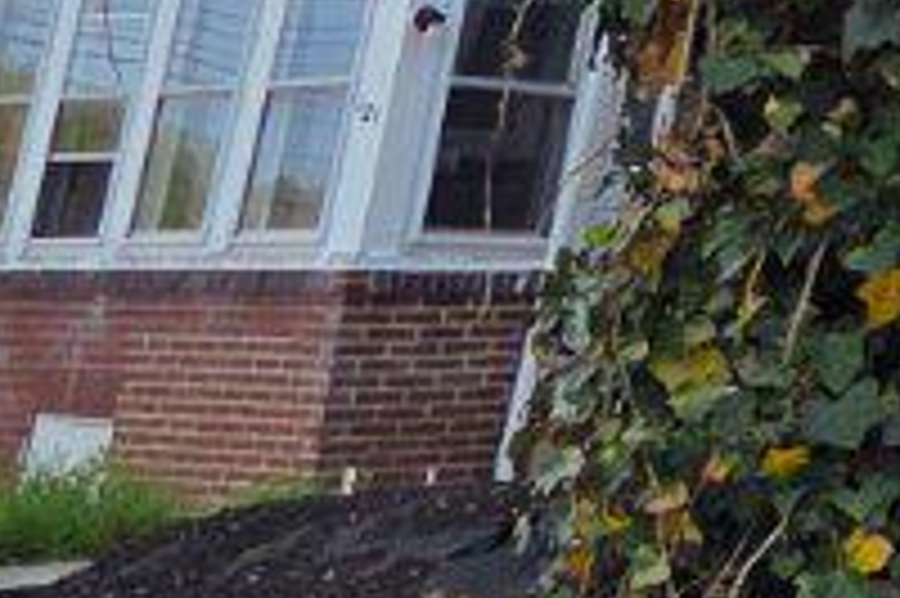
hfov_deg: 13.2
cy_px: -432
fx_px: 2598
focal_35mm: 104
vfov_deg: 12.2
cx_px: 2290
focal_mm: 2.2
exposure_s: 1/1304
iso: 50
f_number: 2.2
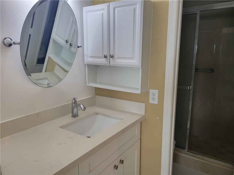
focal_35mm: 26
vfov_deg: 53.1
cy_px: 88
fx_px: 176
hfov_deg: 67.3
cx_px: 117
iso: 125
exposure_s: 1/120
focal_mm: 5.4
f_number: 1.8
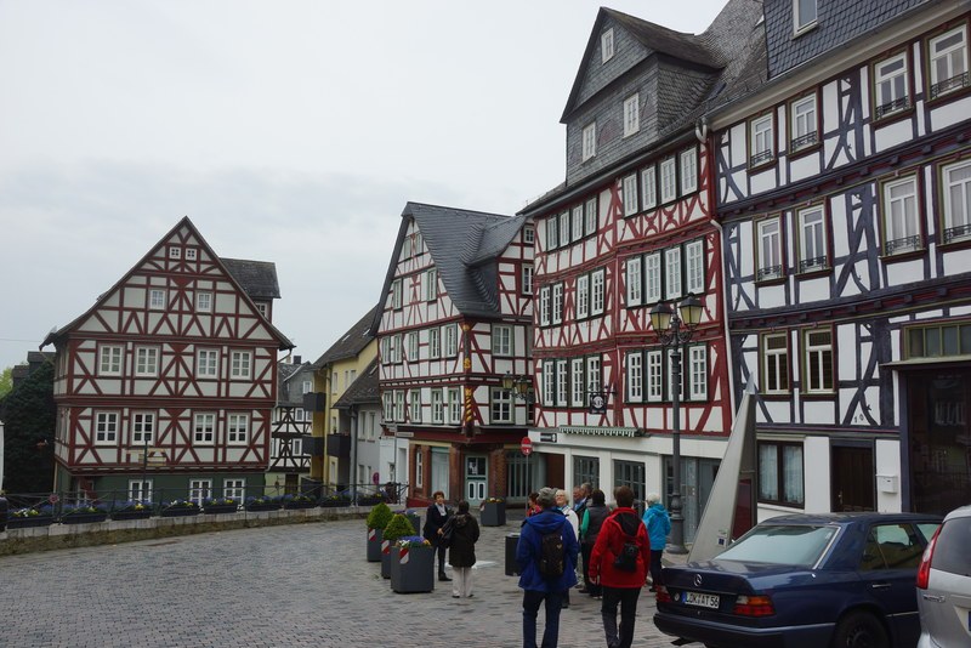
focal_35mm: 33
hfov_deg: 57.2
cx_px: 486
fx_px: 890
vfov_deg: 40.0
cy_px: 324
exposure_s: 1/90
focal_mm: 22
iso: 100
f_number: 11
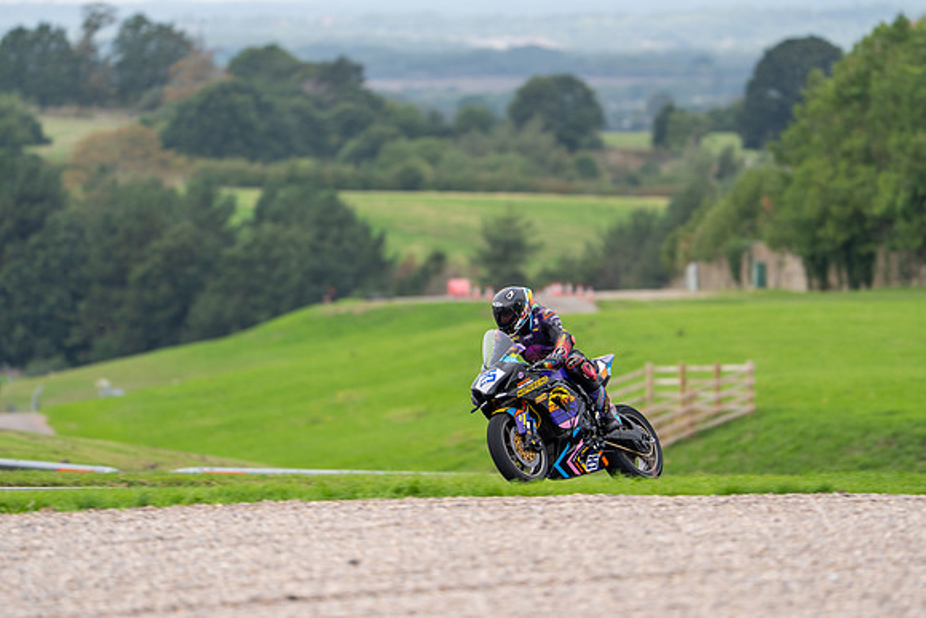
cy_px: 266
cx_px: 509
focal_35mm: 384
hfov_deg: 5.4
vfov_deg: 3.6
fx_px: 9870
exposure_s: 1/500
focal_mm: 335
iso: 250
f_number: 4.5
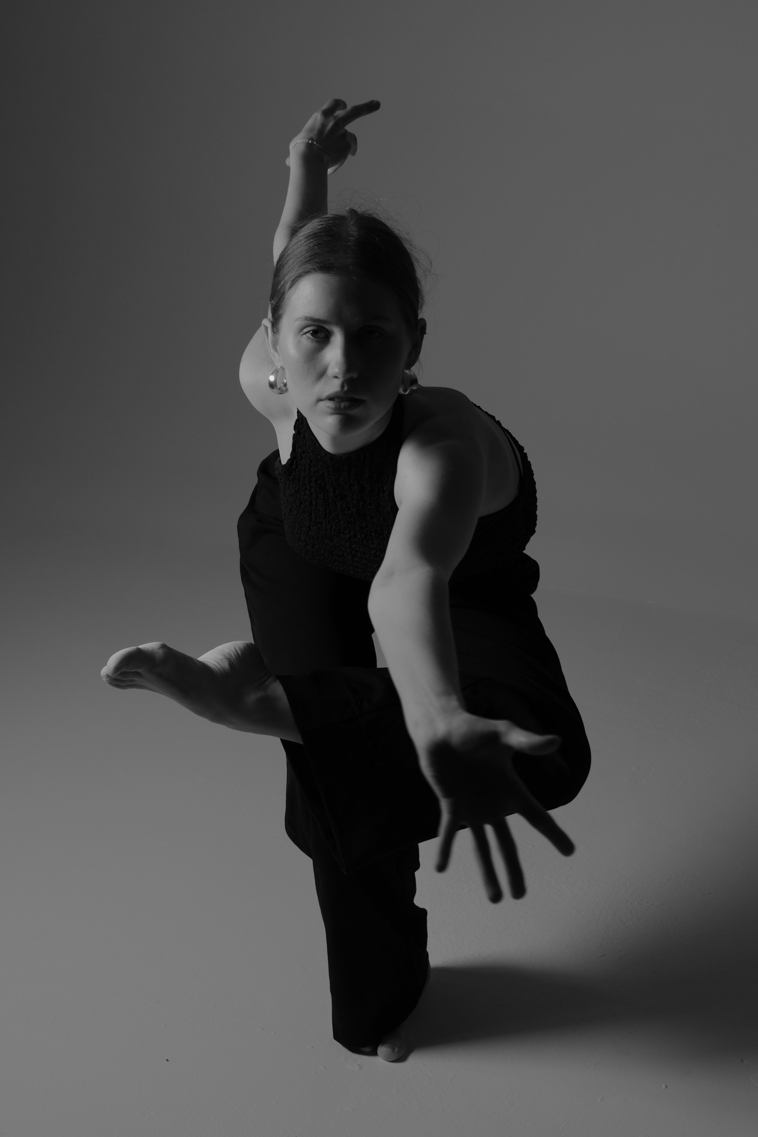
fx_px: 1547
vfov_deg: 40.3
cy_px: 568
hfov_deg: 27.5
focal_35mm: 49
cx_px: 379
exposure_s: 1/125
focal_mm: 32.9
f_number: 4
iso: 160
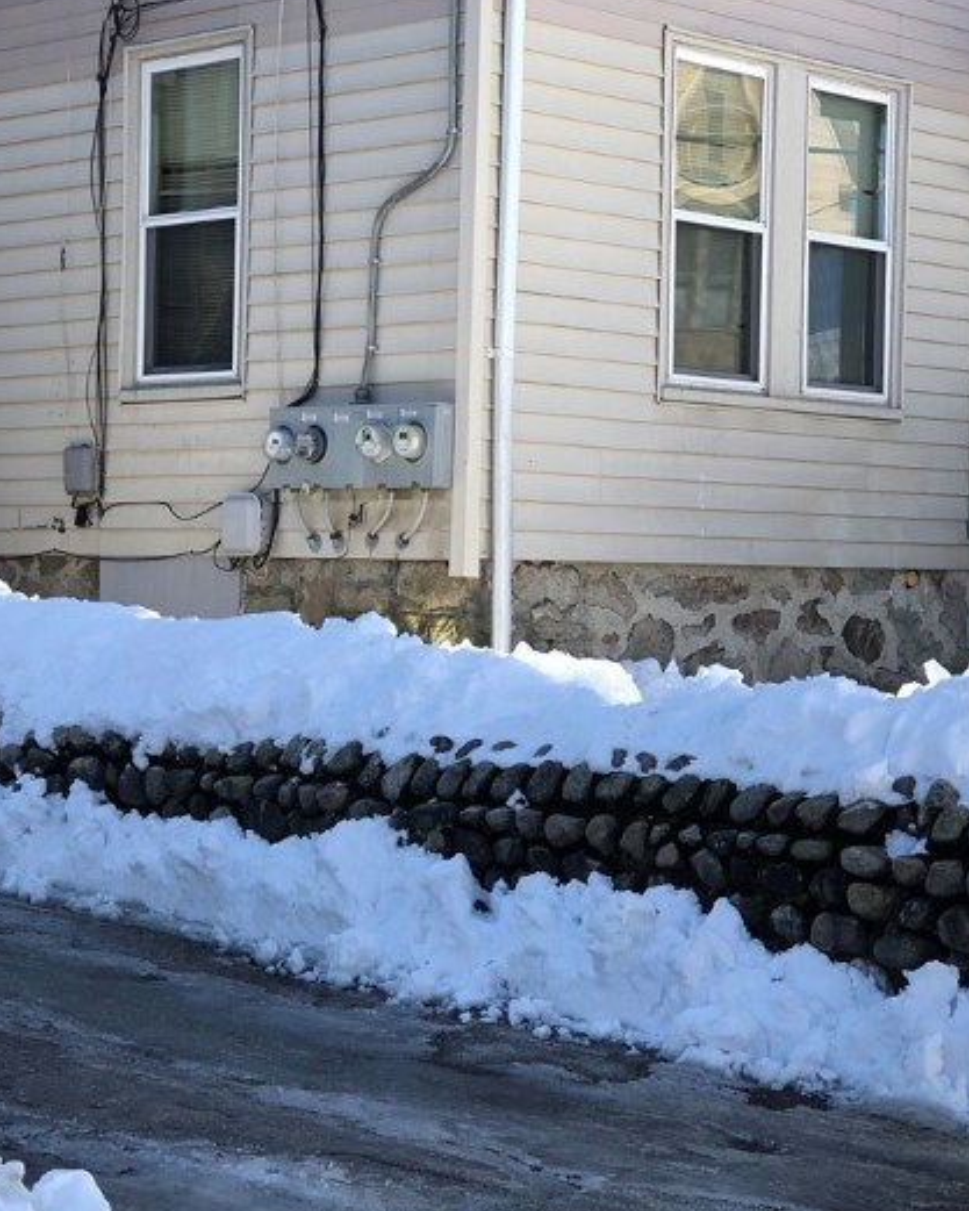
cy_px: 788
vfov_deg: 23.2
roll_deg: -2.0
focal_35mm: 82
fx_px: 2939
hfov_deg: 18.7
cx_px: 435
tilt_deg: -5.7
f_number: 2.8
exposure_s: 1/433
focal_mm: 6.6
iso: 20
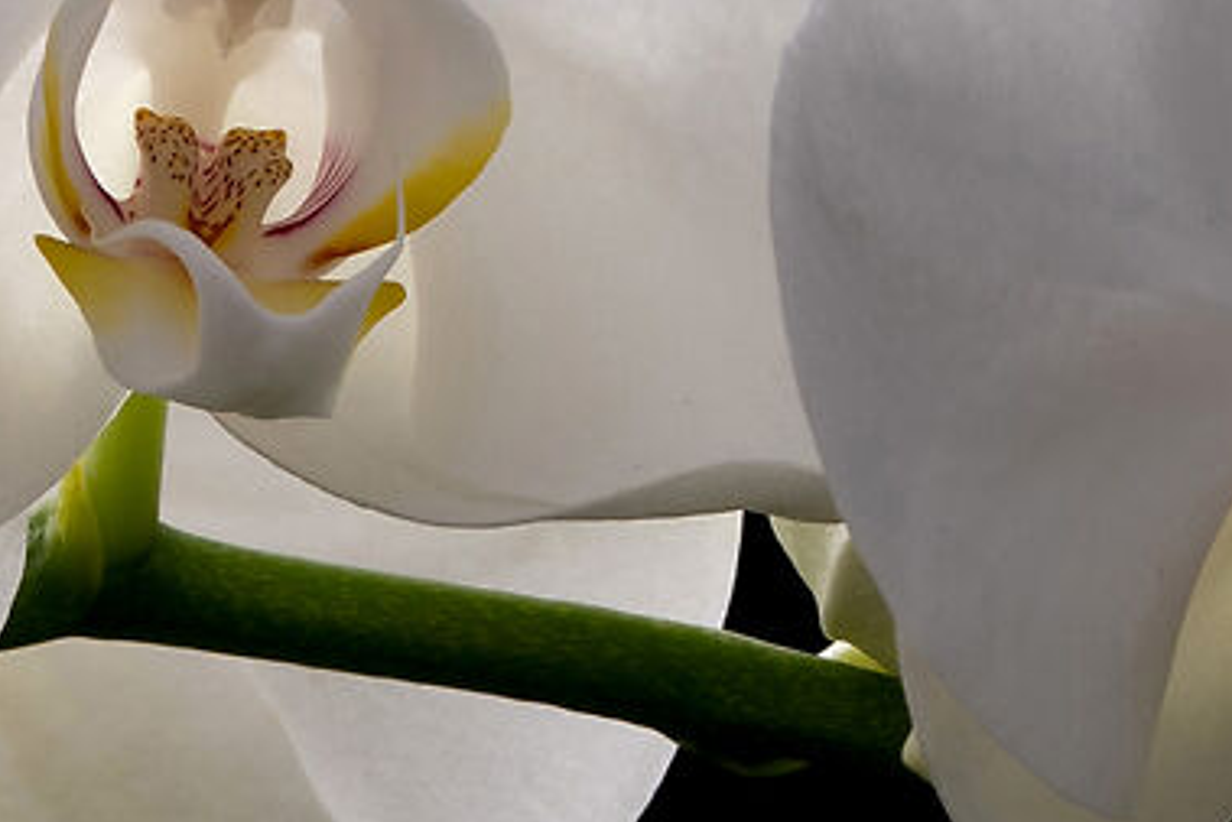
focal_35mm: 633
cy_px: 1348
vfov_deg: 2.2
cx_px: -709
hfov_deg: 3.2
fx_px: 21670
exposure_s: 1.3
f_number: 14
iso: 100
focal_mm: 100
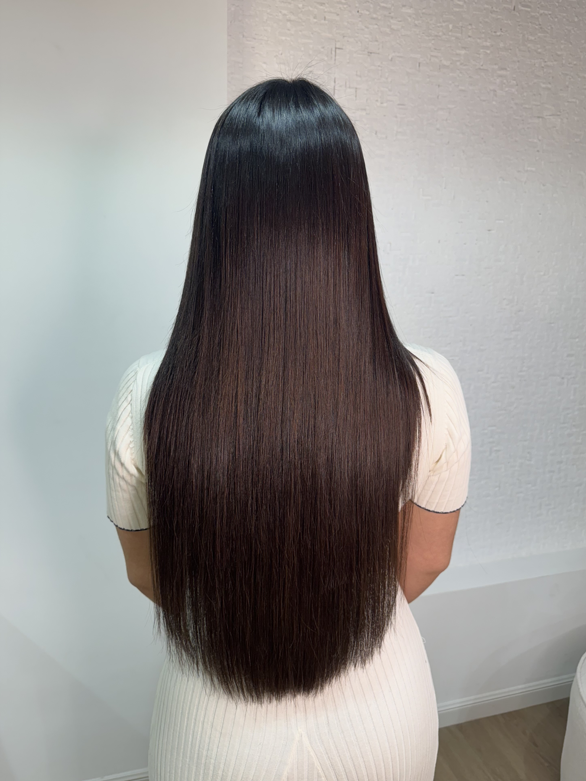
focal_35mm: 25
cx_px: 303
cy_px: 375
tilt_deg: -10.2
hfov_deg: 54.9
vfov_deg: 69.4
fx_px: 564
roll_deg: -0.8
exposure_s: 1/100
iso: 64
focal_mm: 6.86
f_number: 1.78
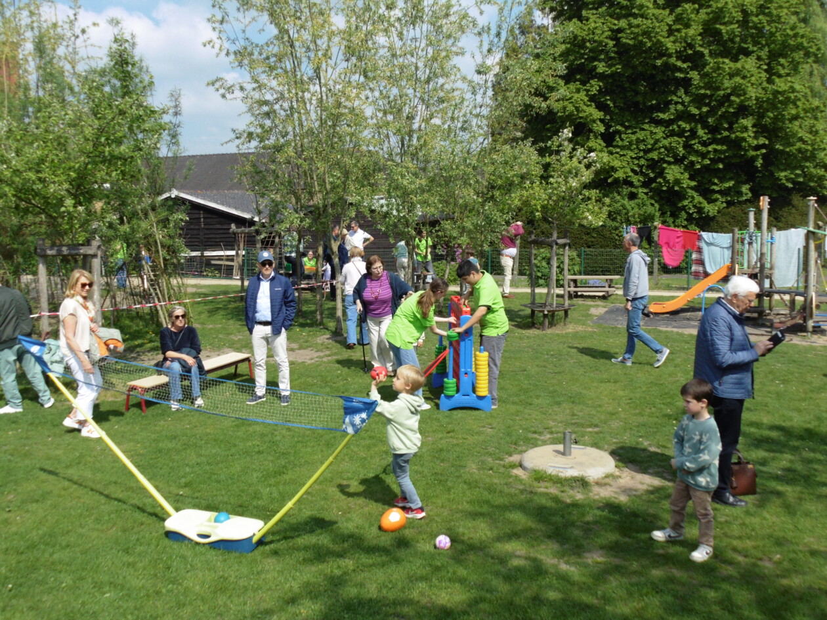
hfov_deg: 52.6
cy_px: 310
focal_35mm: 35
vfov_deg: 40.7
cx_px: 414
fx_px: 836
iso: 100
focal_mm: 6.4
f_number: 9.9
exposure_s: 1/160
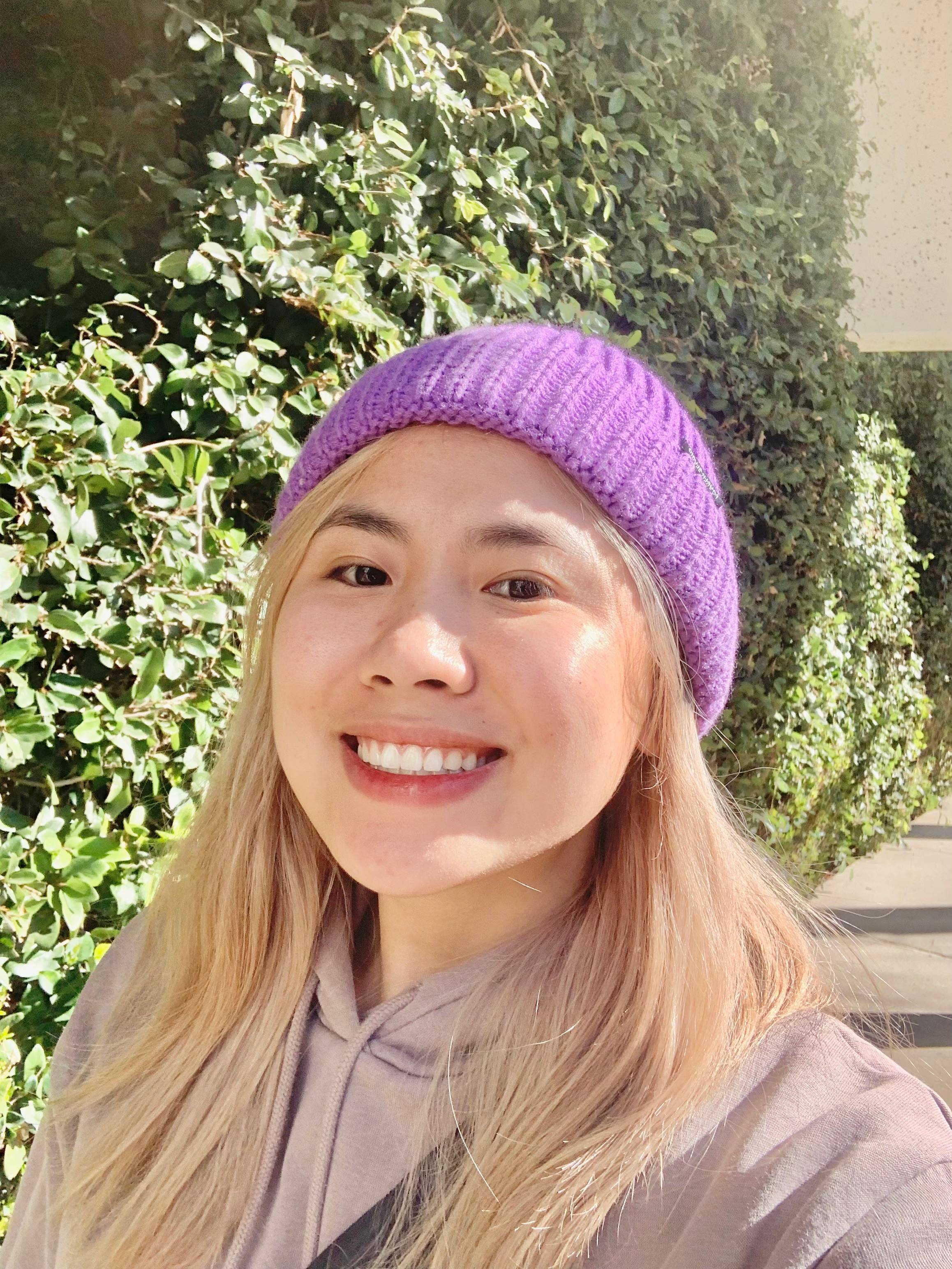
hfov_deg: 44.2
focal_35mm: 32
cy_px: 634
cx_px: 476
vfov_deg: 56.8
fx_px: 1173
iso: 16
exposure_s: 1/196
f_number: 2.2
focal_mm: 2.87
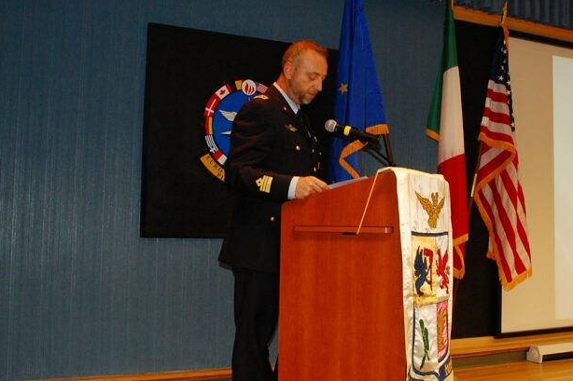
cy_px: 181
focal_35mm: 50
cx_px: 391
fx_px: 796
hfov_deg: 39.1
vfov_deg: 27.0
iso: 800
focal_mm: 20
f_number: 3.8
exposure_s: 1/40
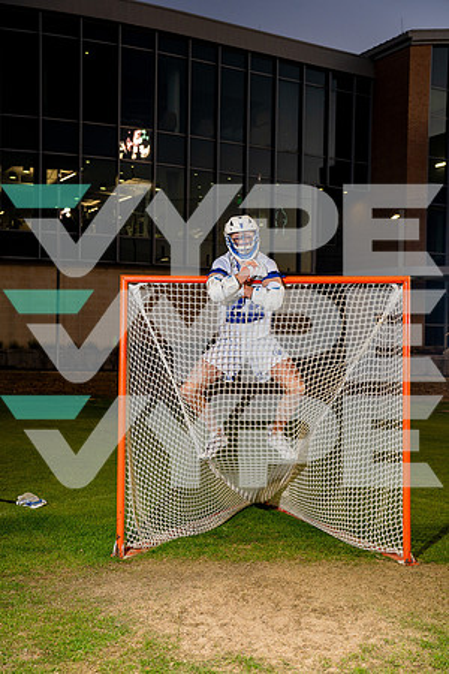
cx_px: 224
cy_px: 337
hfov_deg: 32.6
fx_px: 767
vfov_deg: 47.4
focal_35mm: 41
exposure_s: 1/250
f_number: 4
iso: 400
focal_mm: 41
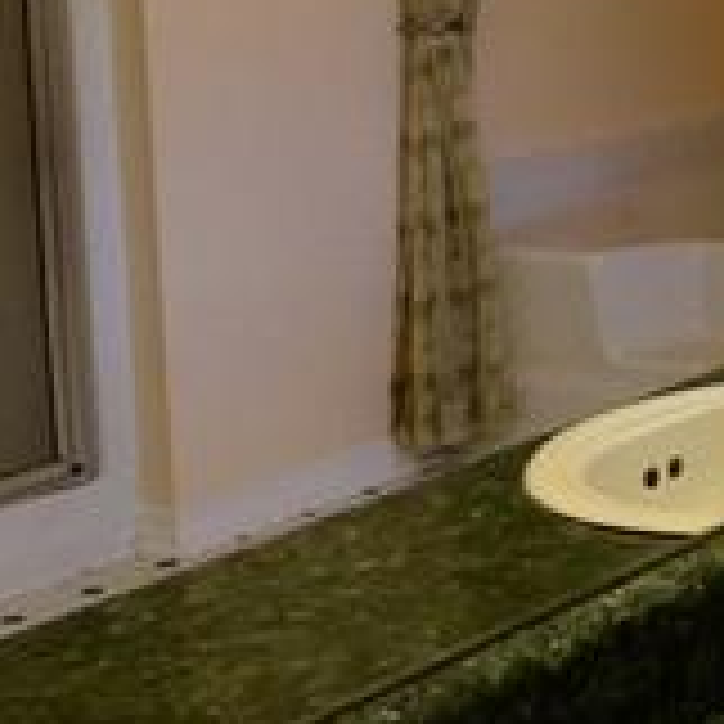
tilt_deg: -5.7
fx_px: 2414
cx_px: 1358
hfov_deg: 14.6
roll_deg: +1.7
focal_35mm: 102
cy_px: 13
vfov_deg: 16.7
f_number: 2.2
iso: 25
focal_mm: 4.15
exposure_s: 1/40
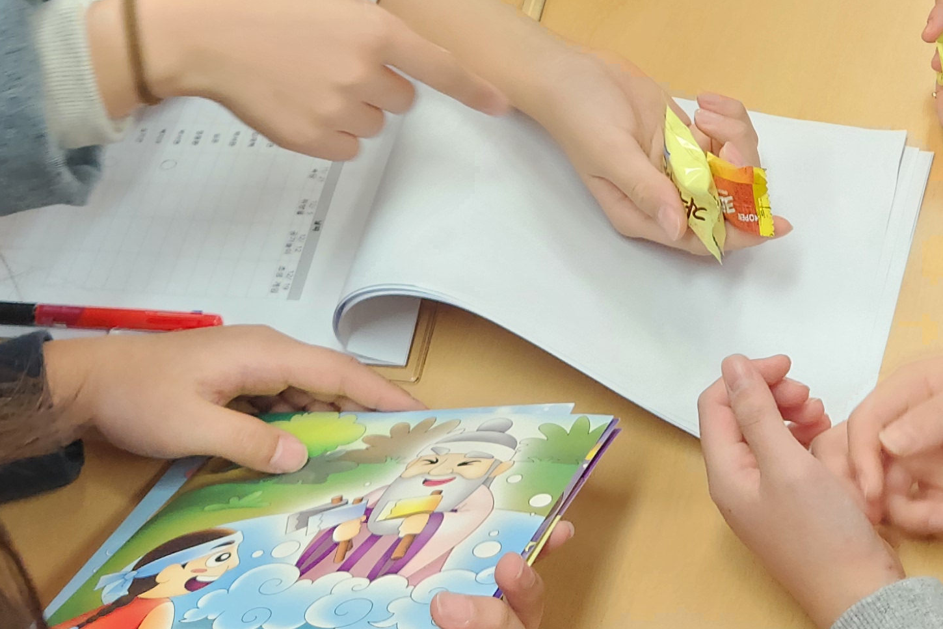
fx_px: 1729
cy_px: -66
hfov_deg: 30.5
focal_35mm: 66
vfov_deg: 19.7
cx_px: 496
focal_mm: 5.4
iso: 200
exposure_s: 1/120
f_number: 1.8
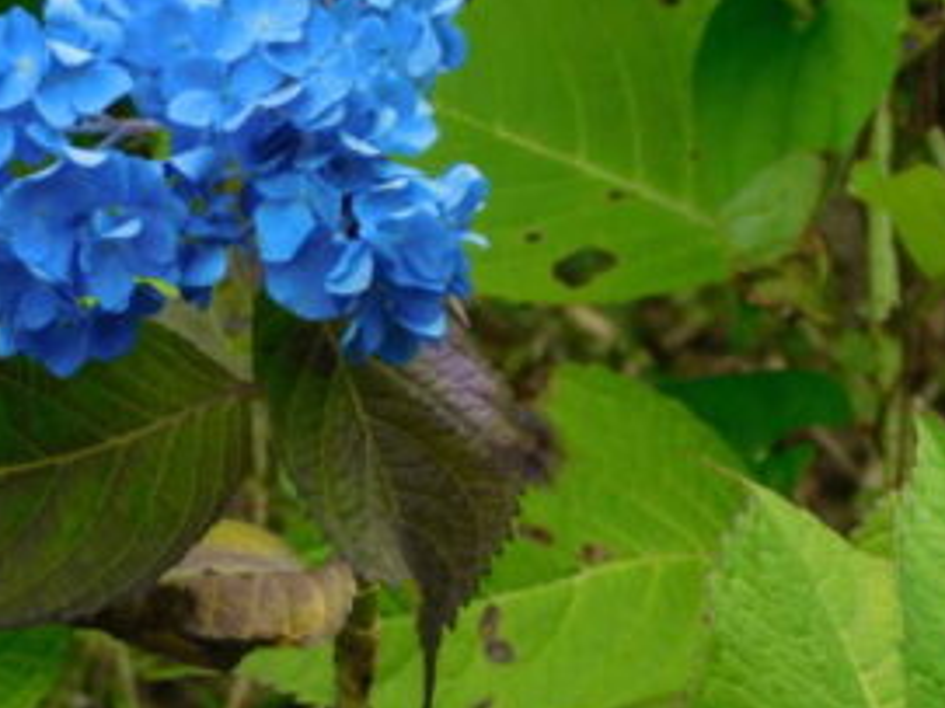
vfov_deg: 5.0
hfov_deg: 6.7
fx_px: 8104
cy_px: 108
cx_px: 757
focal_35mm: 297
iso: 125
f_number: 5
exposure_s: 1/250
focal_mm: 23.7
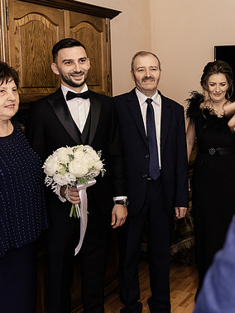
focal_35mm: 48
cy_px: 129
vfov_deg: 39.5
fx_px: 434
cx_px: 209
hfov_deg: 29.1
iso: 2500
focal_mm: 28
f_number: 2.8
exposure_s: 1/100
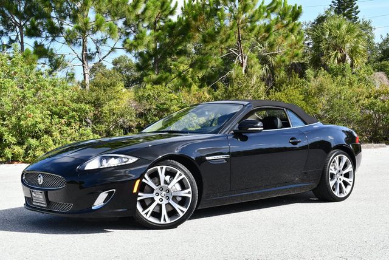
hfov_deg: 38.2
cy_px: 130
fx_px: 562
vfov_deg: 26.0
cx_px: 194
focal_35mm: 52
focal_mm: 26
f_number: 7.1
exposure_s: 1/250
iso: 200
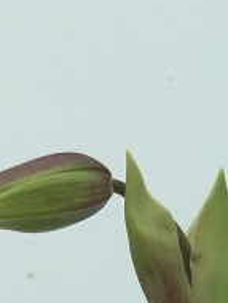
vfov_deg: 14.3
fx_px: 1069
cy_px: 539
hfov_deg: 11.9
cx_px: -59
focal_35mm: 122
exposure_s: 1/350
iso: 32
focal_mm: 4.15
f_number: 2.2
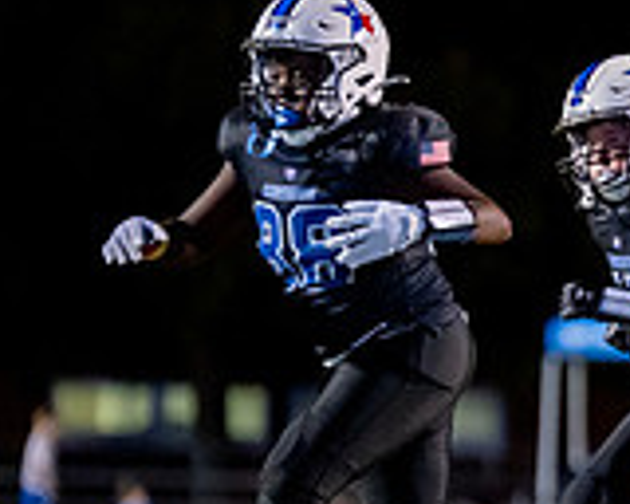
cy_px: 354
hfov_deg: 2.5
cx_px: 1208
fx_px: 14301
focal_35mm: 767
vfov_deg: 2.0
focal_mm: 200
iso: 4000
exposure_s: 1/1000
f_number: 2.8
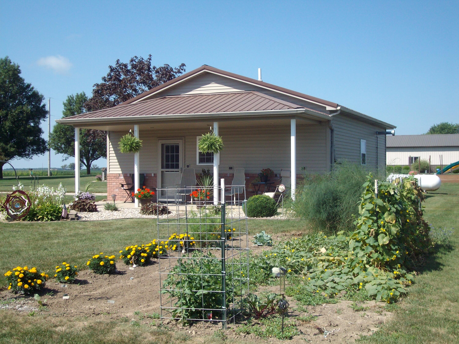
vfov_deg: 32.2
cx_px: 230
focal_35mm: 45
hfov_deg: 42.1
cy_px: 172
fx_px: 597
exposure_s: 1/149
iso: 80
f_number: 7.9
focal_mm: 7.46
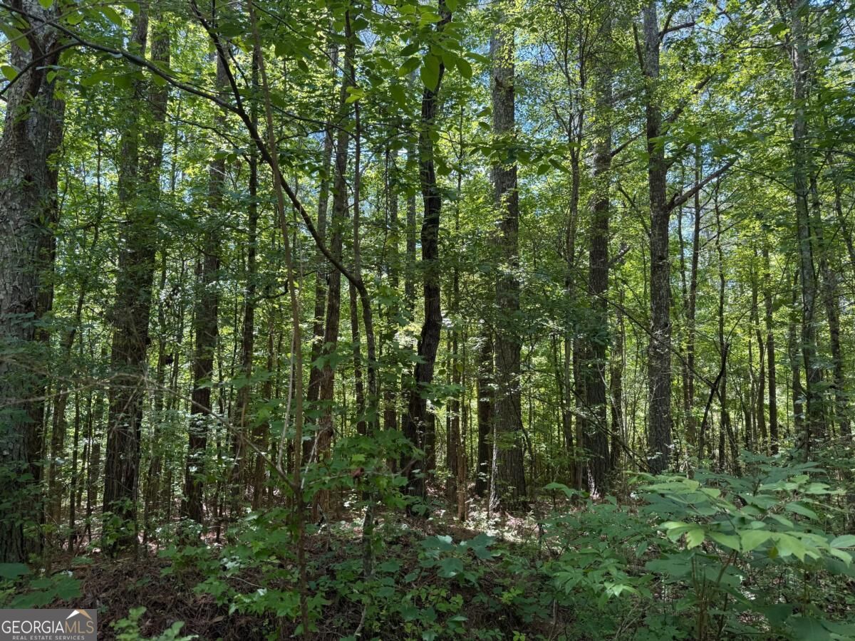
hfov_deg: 71.6
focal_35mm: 24
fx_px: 593
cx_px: 428
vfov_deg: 56.8
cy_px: 320
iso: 64
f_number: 1.78
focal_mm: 6.76
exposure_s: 1/204
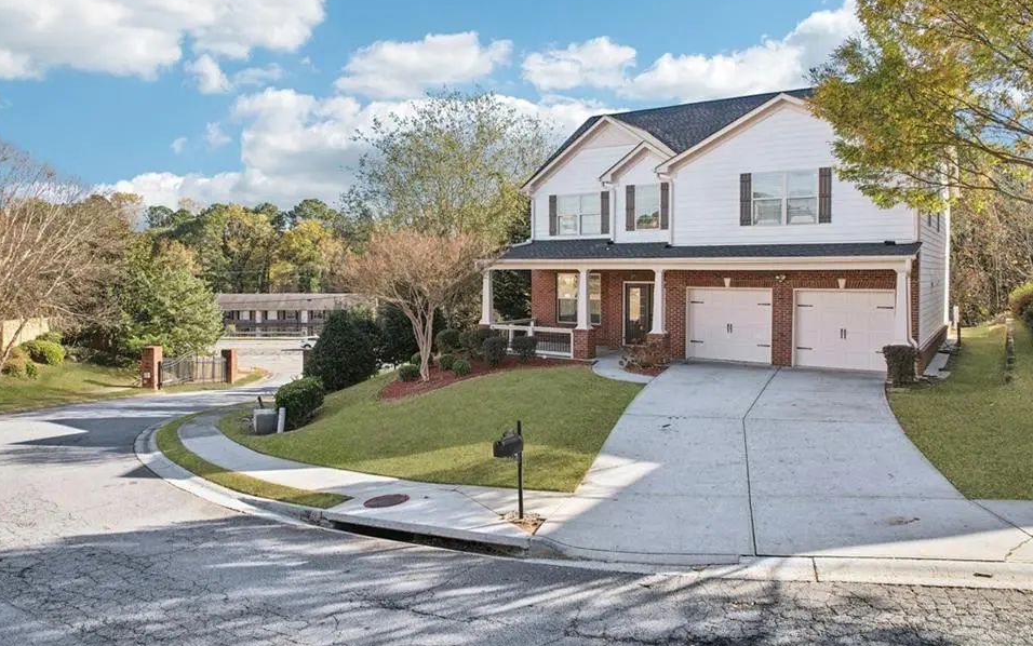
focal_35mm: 24
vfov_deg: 51.0
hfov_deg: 74.7
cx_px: 497
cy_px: 283
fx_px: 676
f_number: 2.8
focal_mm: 8.4
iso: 100
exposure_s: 1/730
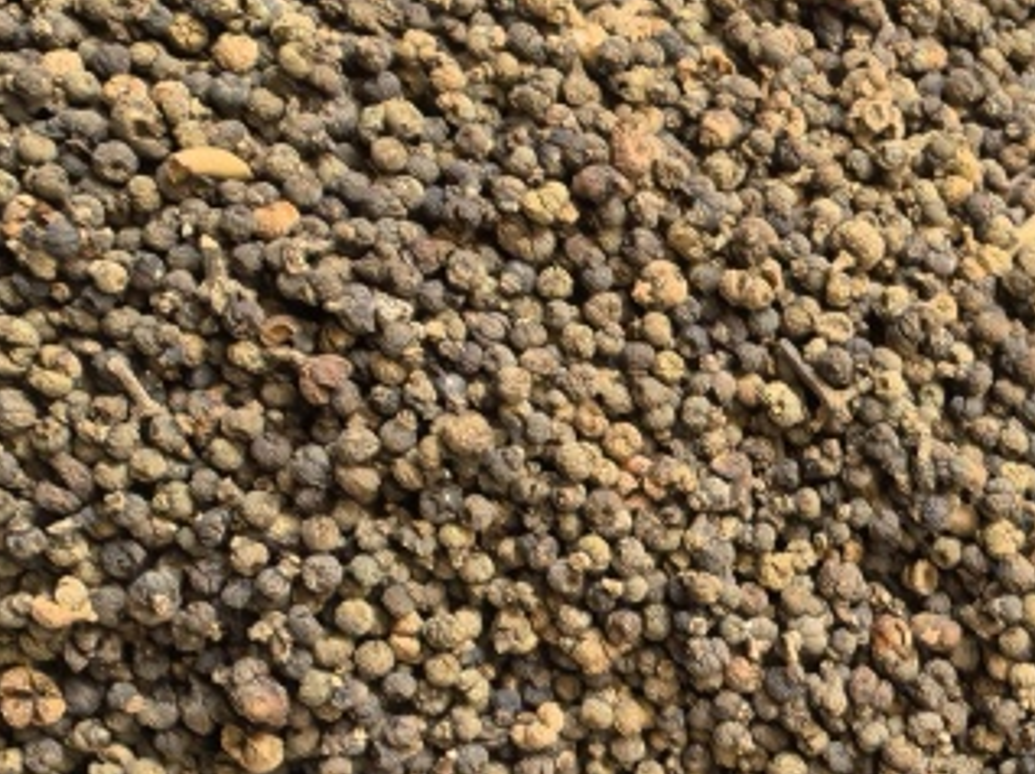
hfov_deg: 28.4
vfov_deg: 21.6
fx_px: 2032
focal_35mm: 68
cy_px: 400
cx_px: 332
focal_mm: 1.95
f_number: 2.2
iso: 125
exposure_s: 1/50
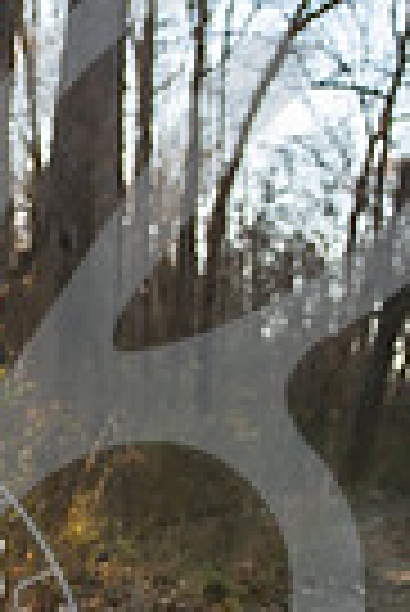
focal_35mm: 86
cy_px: 414
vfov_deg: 23.5
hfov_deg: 15.2
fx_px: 1465
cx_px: -113
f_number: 2.8
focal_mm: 26
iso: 100
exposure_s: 1/320
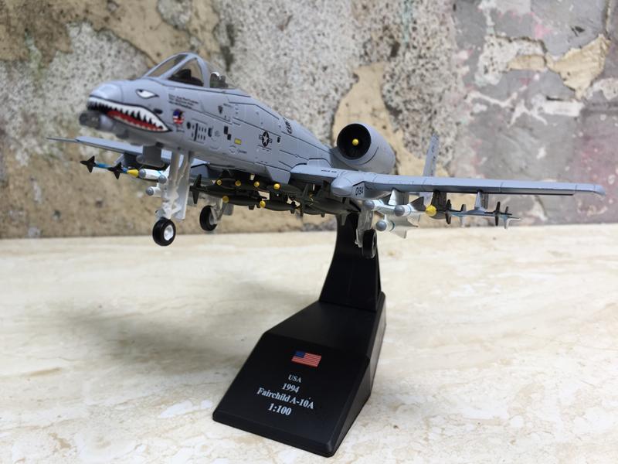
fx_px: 518
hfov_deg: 61.7
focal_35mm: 29
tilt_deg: -19.6
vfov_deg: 48.2
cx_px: 309
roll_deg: +0.1
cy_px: 232
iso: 32
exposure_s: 1/216
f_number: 2.2
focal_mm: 4.15
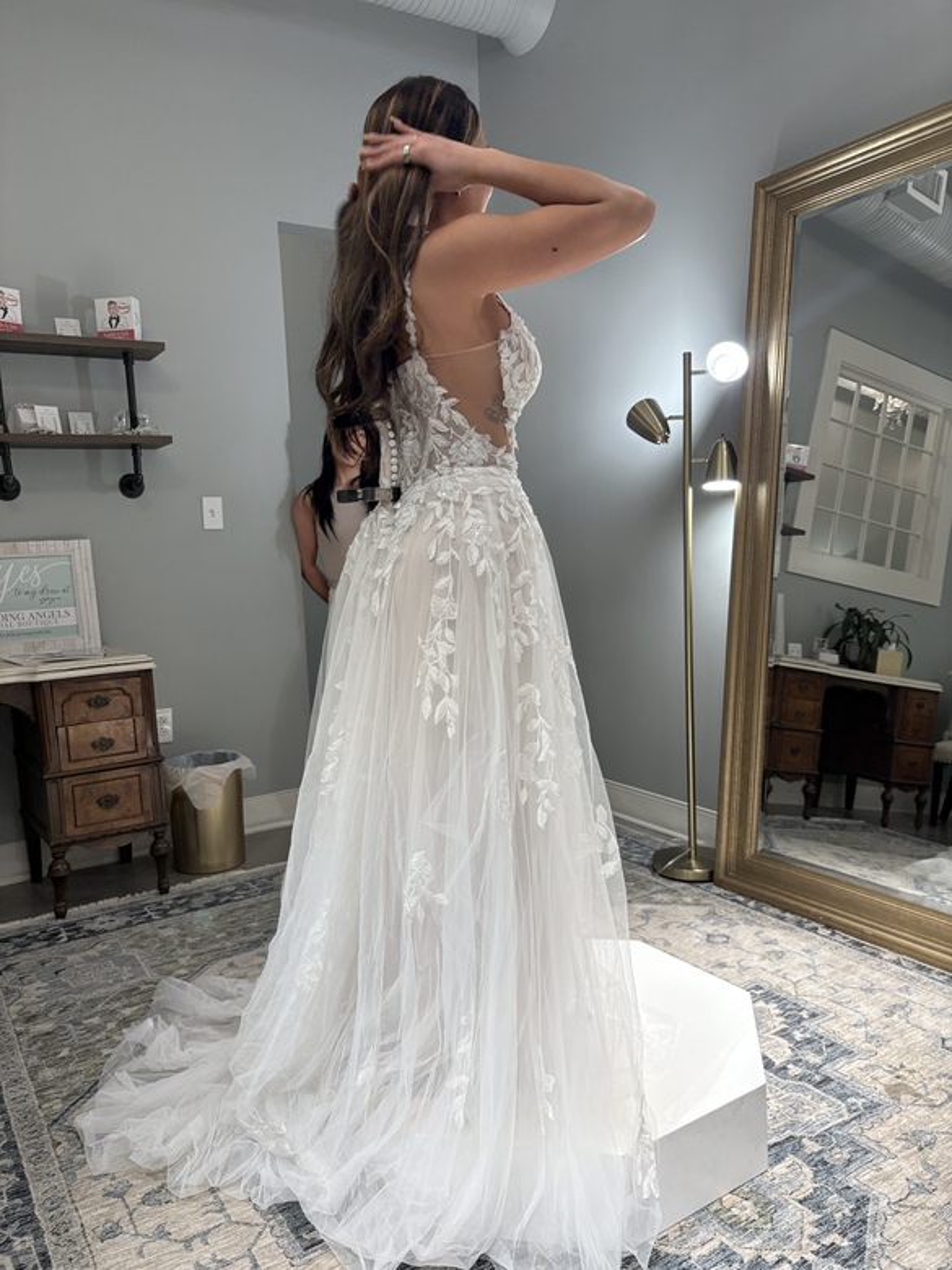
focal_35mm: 26
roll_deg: +2.6
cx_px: 476
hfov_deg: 53.1
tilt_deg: -6.6
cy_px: 635
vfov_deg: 67.3
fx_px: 953
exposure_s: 1/120
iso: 100
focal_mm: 5.96
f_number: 1.6
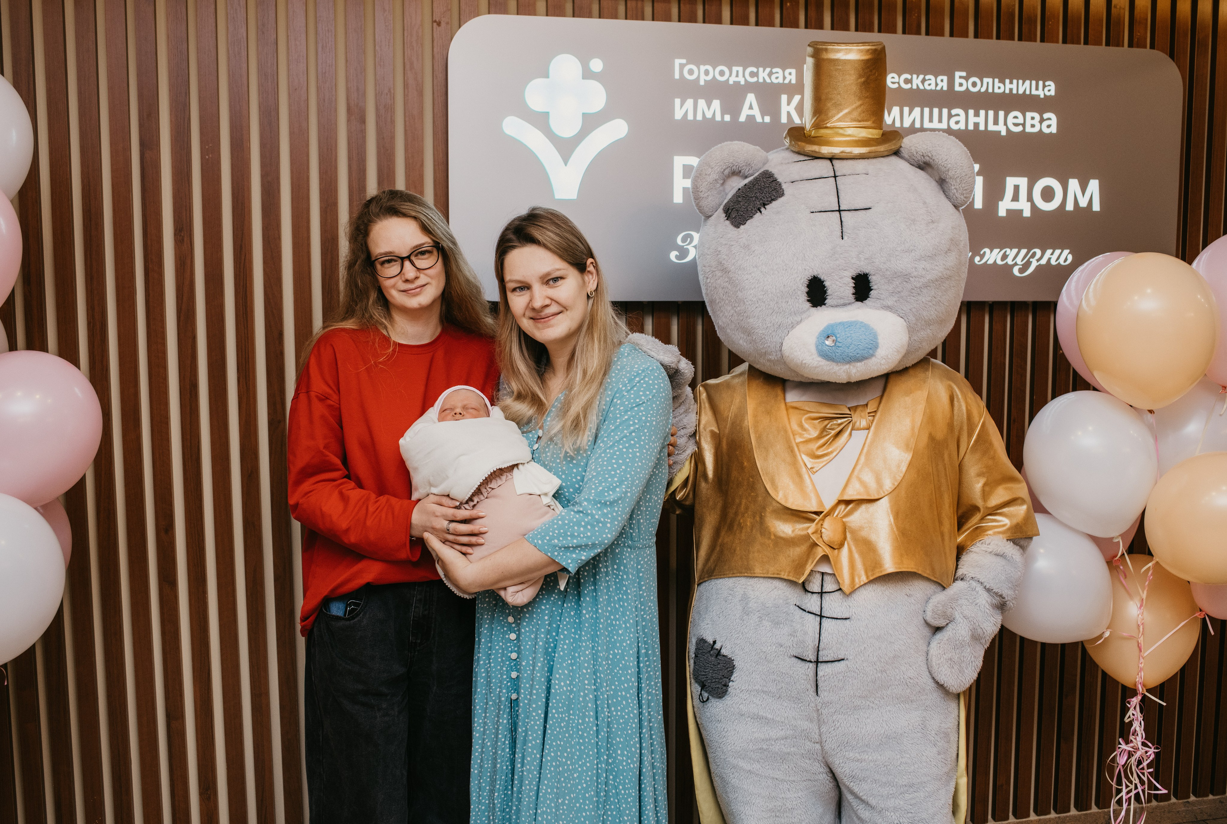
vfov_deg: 37.5
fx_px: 1213
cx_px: 624
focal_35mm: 36
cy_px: 408
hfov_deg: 53.7
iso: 500
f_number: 4
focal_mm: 35
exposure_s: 1/160
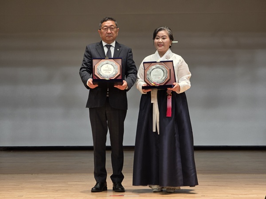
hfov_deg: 17.1
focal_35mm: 115
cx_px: 133
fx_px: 884
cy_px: 100
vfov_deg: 12.9
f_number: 3.4
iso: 250
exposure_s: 1/120
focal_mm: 18.6
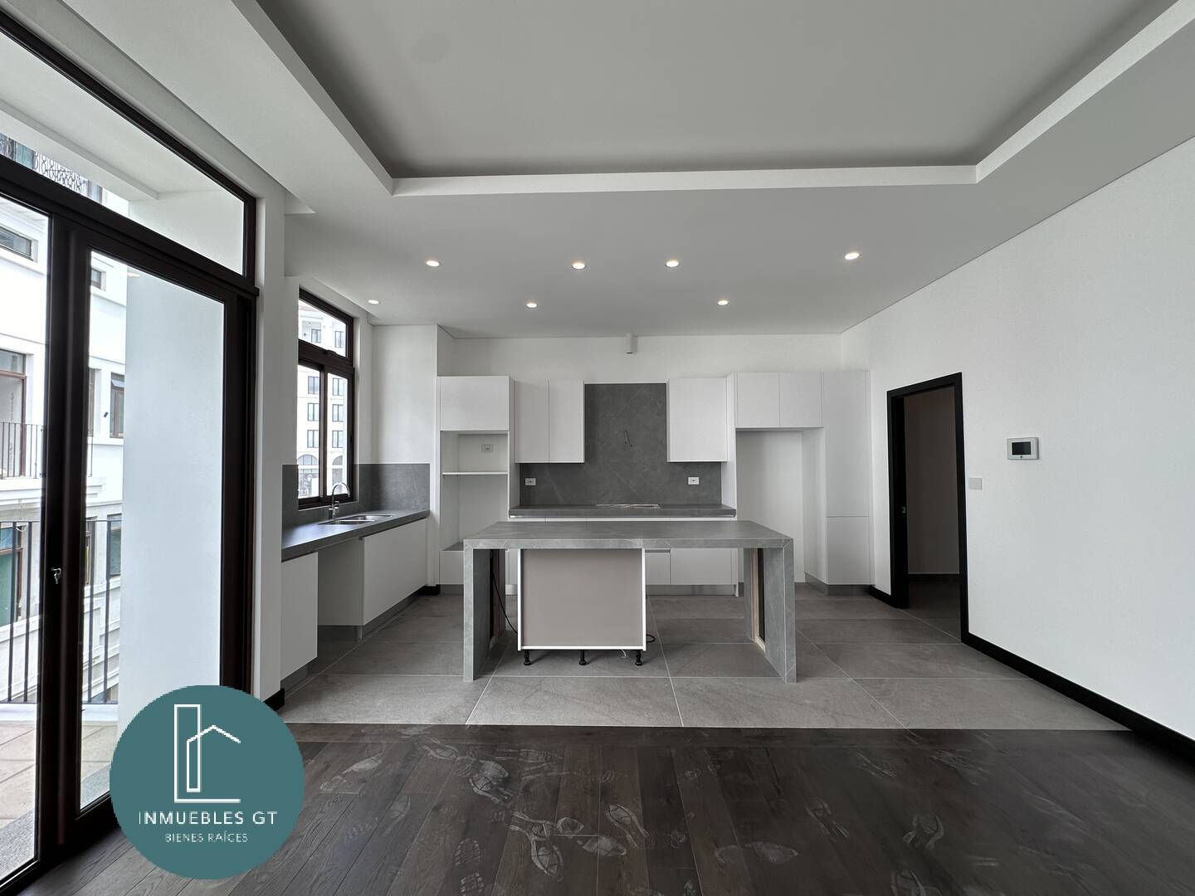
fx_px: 483
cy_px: 448
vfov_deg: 85.7
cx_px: 598
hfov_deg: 102.1
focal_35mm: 14
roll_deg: +0.1
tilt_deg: +1.7
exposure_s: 1/149
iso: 40
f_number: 2.2
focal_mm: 2.22
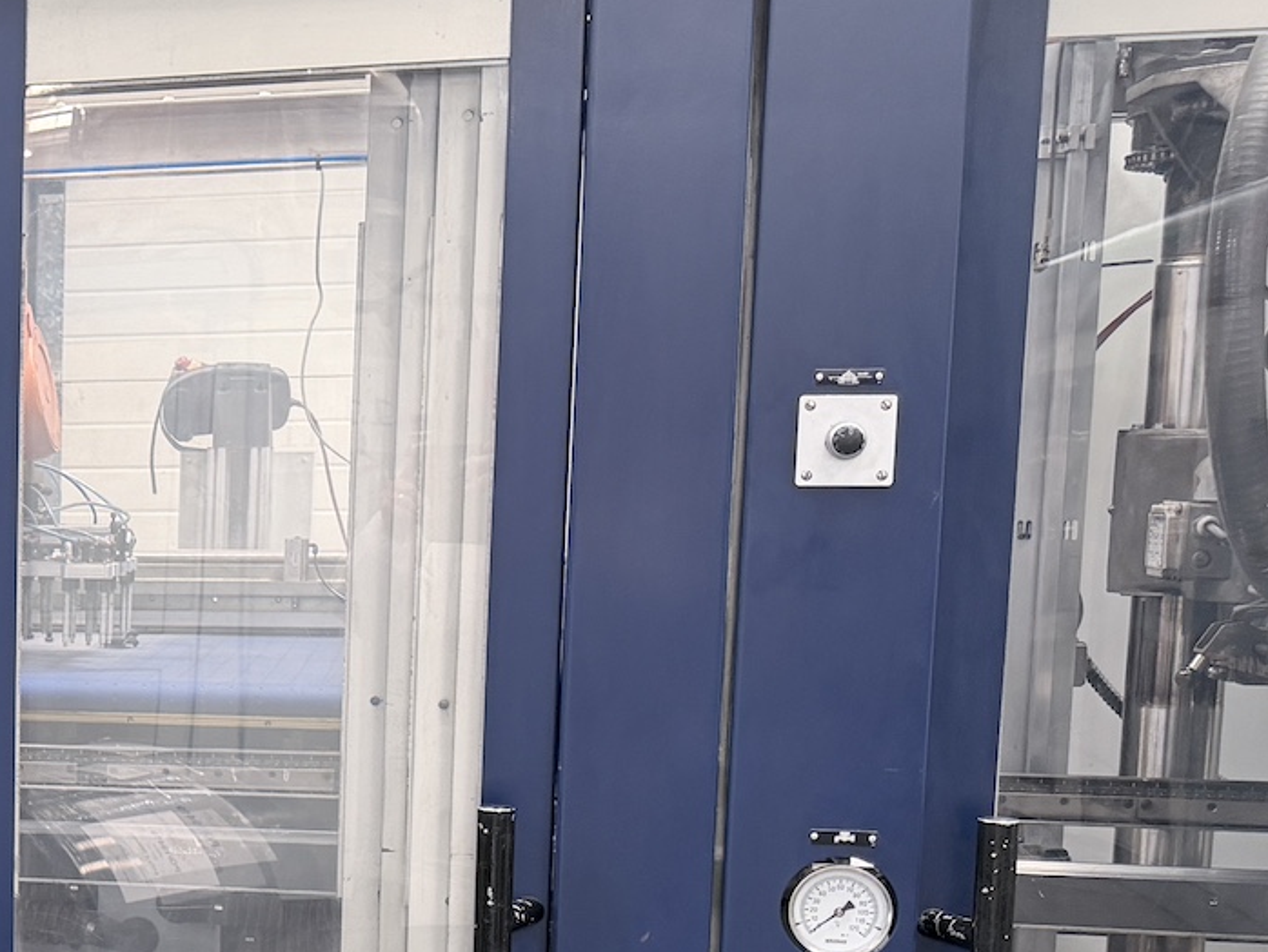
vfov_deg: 22.0
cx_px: -271
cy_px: 772
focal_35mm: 66
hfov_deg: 26.1
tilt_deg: -7.8
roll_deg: +0.4
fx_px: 2418
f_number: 1.78
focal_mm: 6.76
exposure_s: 1/50
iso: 160
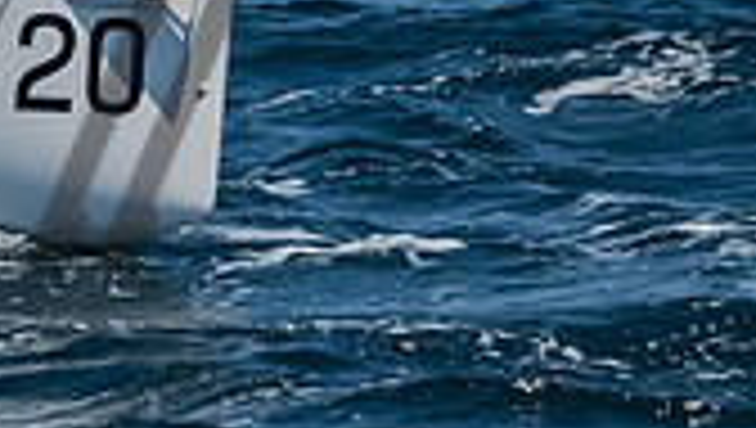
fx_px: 13388
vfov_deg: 1.8
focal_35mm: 667
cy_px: -186
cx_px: -462
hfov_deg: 3.2
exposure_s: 1/1600
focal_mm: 98
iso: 640
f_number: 14
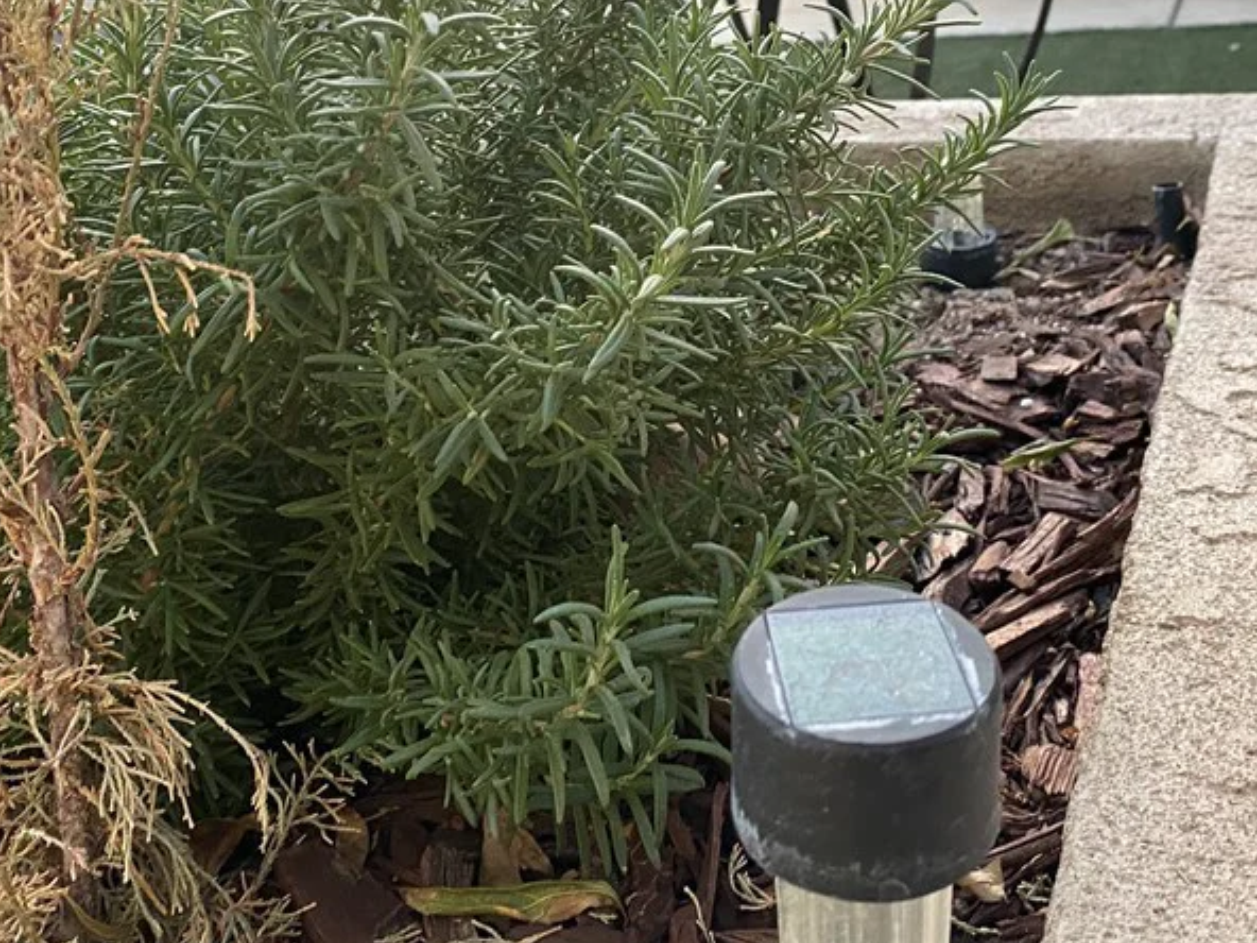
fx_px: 1634
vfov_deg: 31.4
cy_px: 202
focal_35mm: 45
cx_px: 713
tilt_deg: -13.3
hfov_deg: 42.0
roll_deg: +4.5
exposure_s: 1/70
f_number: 1.8
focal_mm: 4.25
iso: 125
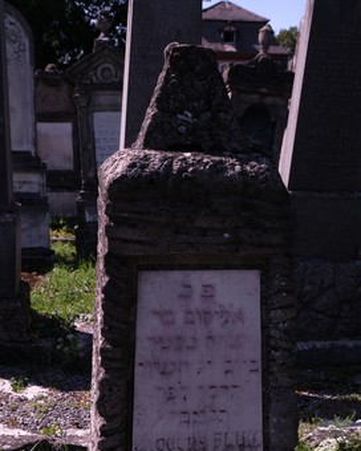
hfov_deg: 28.6
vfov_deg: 34.0
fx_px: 708
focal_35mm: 53
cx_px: 191
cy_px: 377
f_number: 5.6
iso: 80
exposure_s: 1/300
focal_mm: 21.4
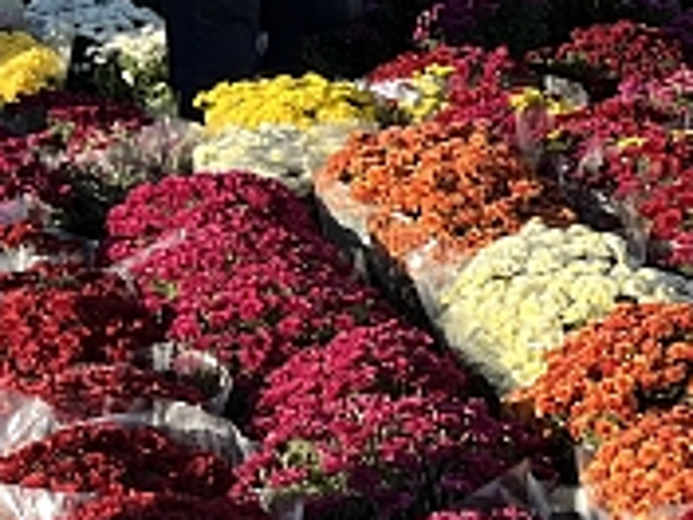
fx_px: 2362
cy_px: 288
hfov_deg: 15.2
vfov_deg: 12.6
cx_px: 1091
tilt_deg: -16.3
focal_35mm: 118
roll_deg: +0.5
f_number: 1.6
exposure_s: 1/1266
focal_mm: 5.1
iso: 50
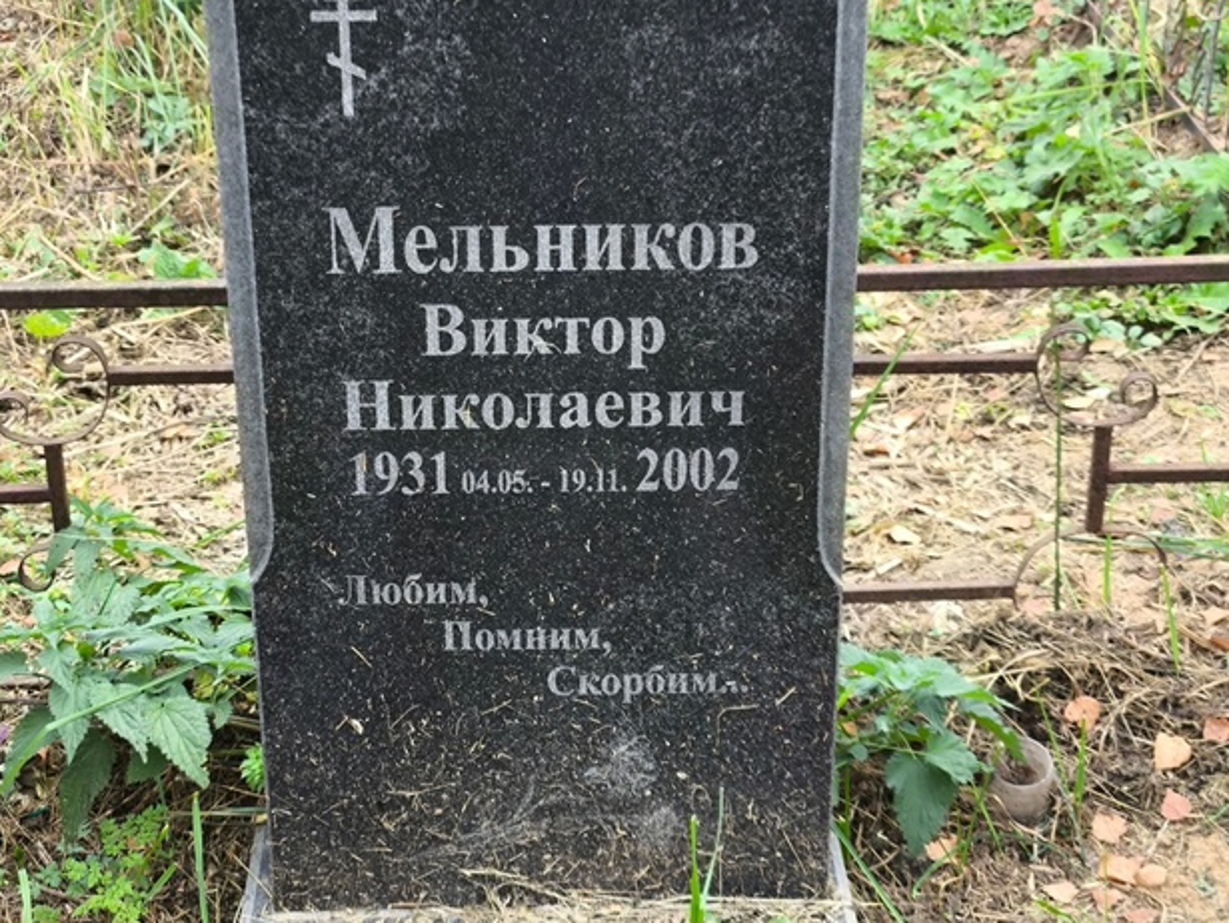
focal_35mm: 65
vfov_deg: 22.6
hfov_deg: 29.8
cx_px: 541
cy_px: 462
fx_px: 2309
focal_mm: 4.71
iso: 80
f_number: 1.7
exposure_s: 1/120
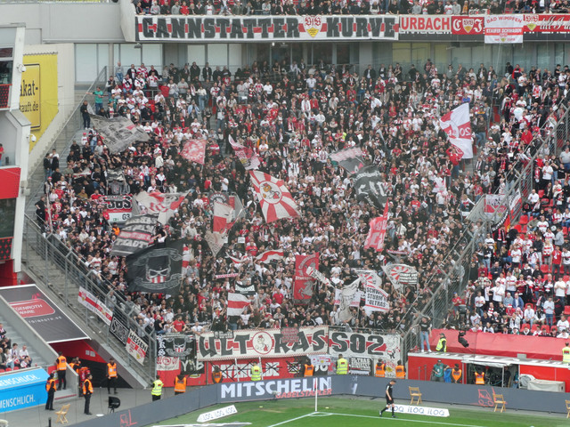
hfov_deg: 13.1
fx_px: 2486
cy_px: 214
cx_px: 285
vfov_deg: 9.8
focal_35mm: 151
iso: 200
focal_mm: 27.1
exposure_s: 1/80
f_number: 5.4
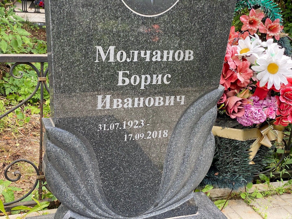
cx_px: 146
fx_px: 439
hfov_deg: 36.8
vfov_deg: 28.0
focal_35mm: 52
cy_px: 110
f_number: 2
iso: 40
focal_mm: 6
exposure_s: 1/122
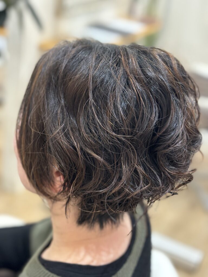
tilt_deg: -27.5
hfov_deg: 28.0
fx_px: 417
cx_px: 104
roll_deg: -8.7
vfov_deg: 36.8
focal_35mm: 52
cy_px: 138
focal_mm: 5.96
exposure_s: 1/33
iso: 200
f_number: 1.6
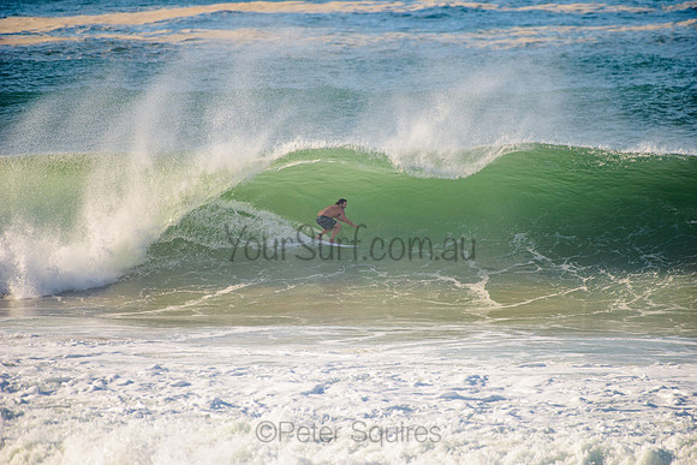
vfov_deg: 2.8
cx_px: 348
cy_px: 232
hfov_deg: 4.1
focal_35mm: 500
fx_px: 9682
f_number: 5.6
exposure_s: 1/1600
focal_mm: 500
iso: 180
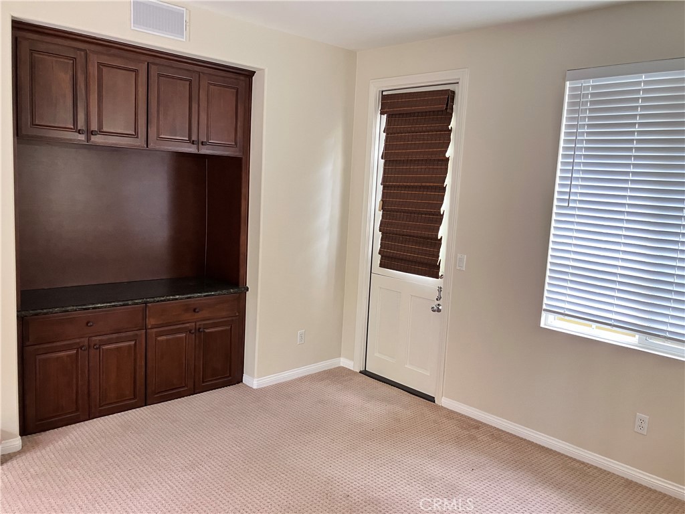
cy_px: 257
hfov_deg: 63.4
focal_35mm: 28
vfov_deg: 49.7
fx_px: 554
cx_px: 342
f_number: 1.8
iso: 200
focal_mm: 3.99
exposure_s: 1/60
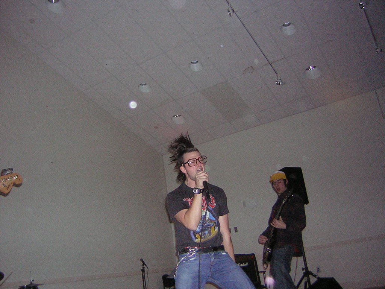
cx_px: 192
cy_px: 144
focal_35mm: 36
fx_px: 400
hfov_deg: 51.4
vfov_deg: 39.7
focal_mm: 4.7
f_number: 2.6
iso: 200
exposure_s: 1/60.1
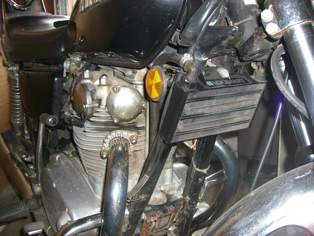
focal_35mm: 38
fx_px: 345
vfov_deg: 37.7
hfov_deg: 49.0
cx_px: 157
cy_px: 118
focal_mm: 6.2
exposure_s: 1/60
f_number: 2.7
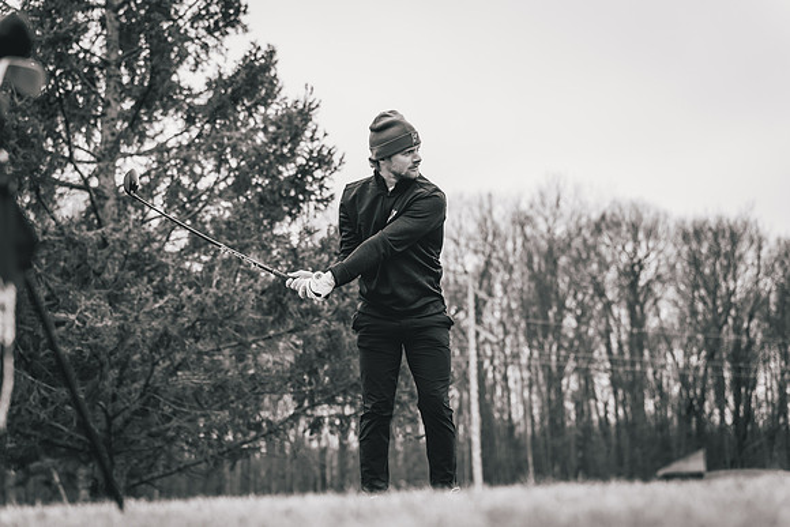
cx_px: 395
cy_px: 263
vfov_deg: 18.3
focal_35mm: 75
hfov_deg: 27.1
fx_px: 1640
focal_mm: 72
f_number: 2.8
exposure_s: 1/3200
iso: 640
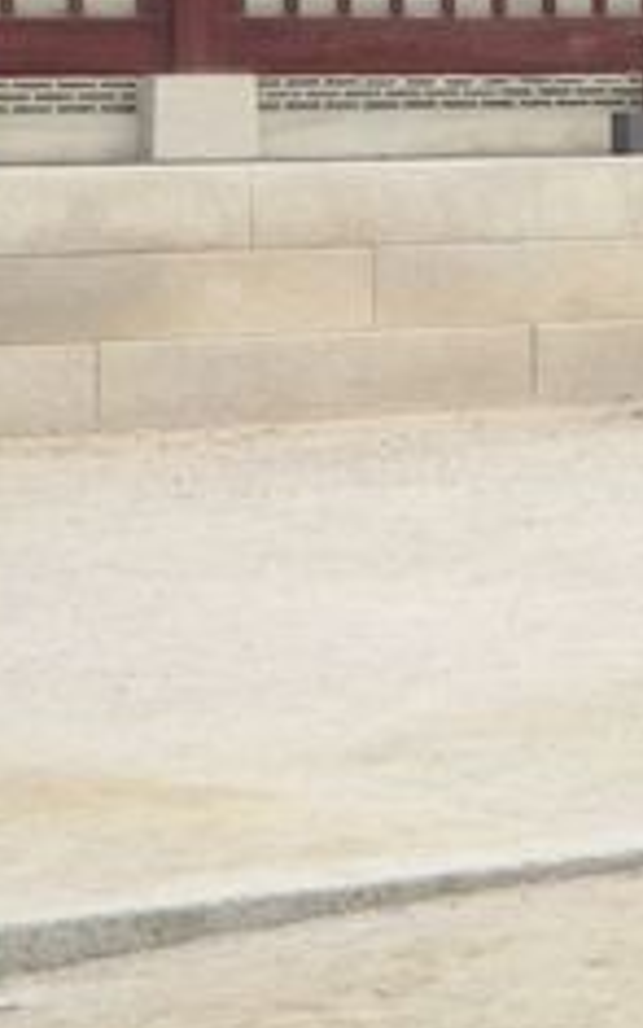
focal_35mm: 141
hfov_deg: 9.2
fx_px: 3951
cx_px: 800
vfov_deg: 14.3
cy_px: -219
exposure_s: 1/160
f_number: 3.7
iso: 125
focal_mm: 6.7
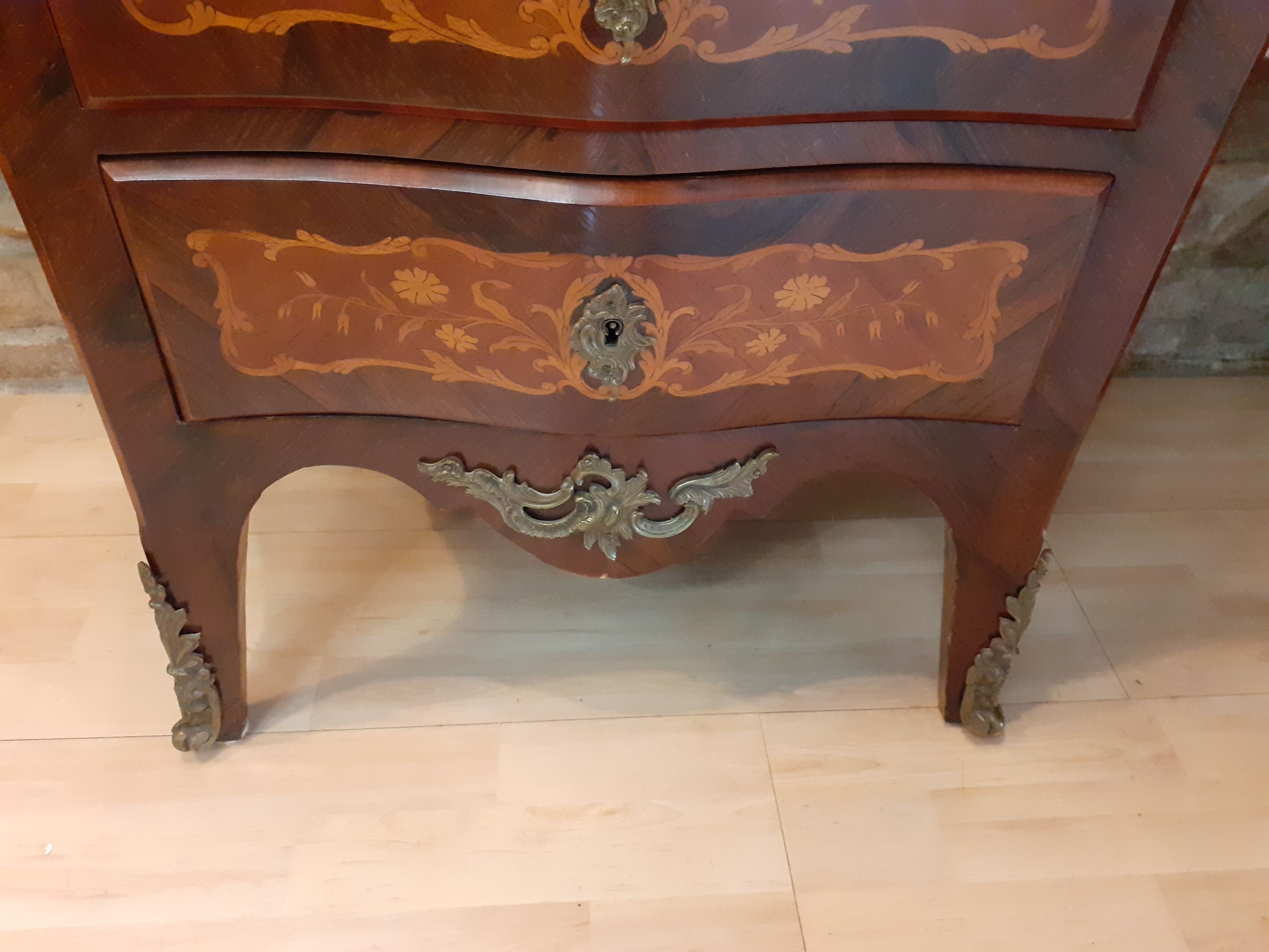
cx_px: 634
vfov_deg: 51.4
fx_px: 990
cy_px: 476
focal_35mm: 27
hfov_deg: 65.3
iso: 500
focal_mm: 3.6
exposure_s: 1/25
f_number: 1.9
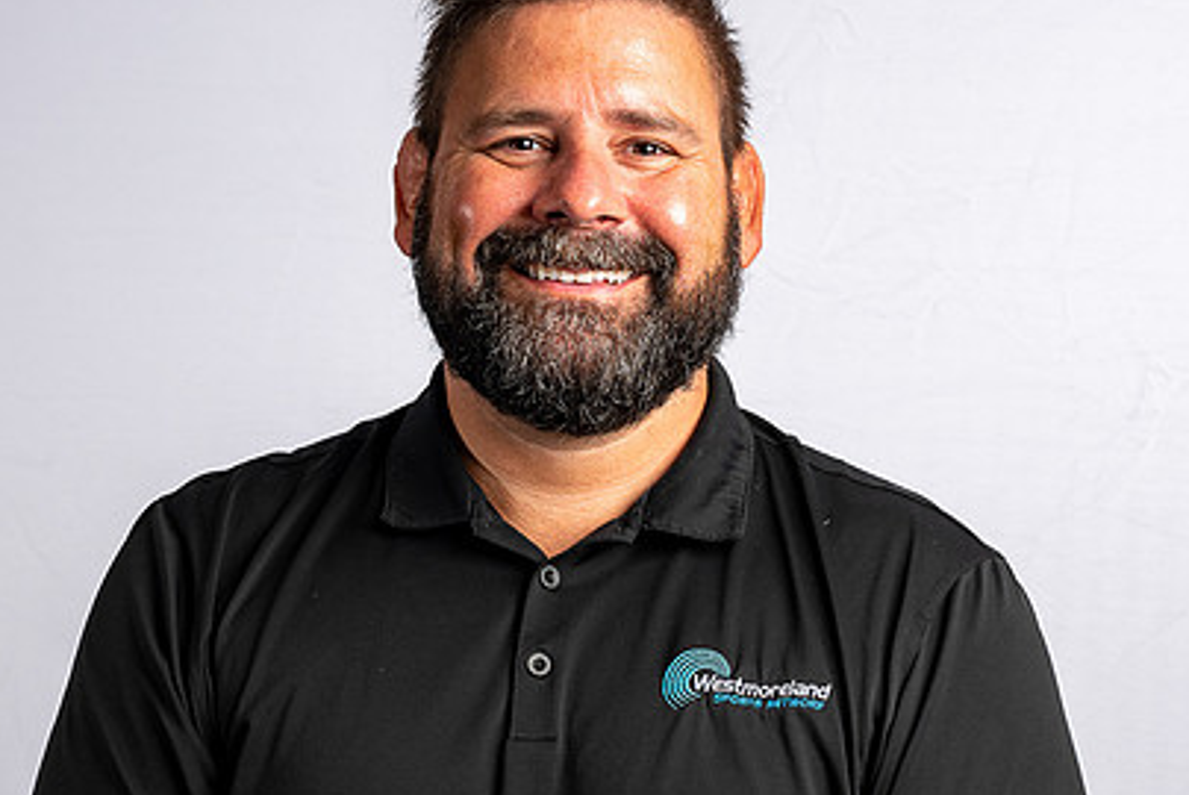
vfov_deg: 11.3
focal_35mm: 122
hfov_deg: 16.8
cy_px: 343
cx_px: 562
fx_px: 4032
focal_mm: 85
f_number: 10
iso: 200
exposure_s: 1/200
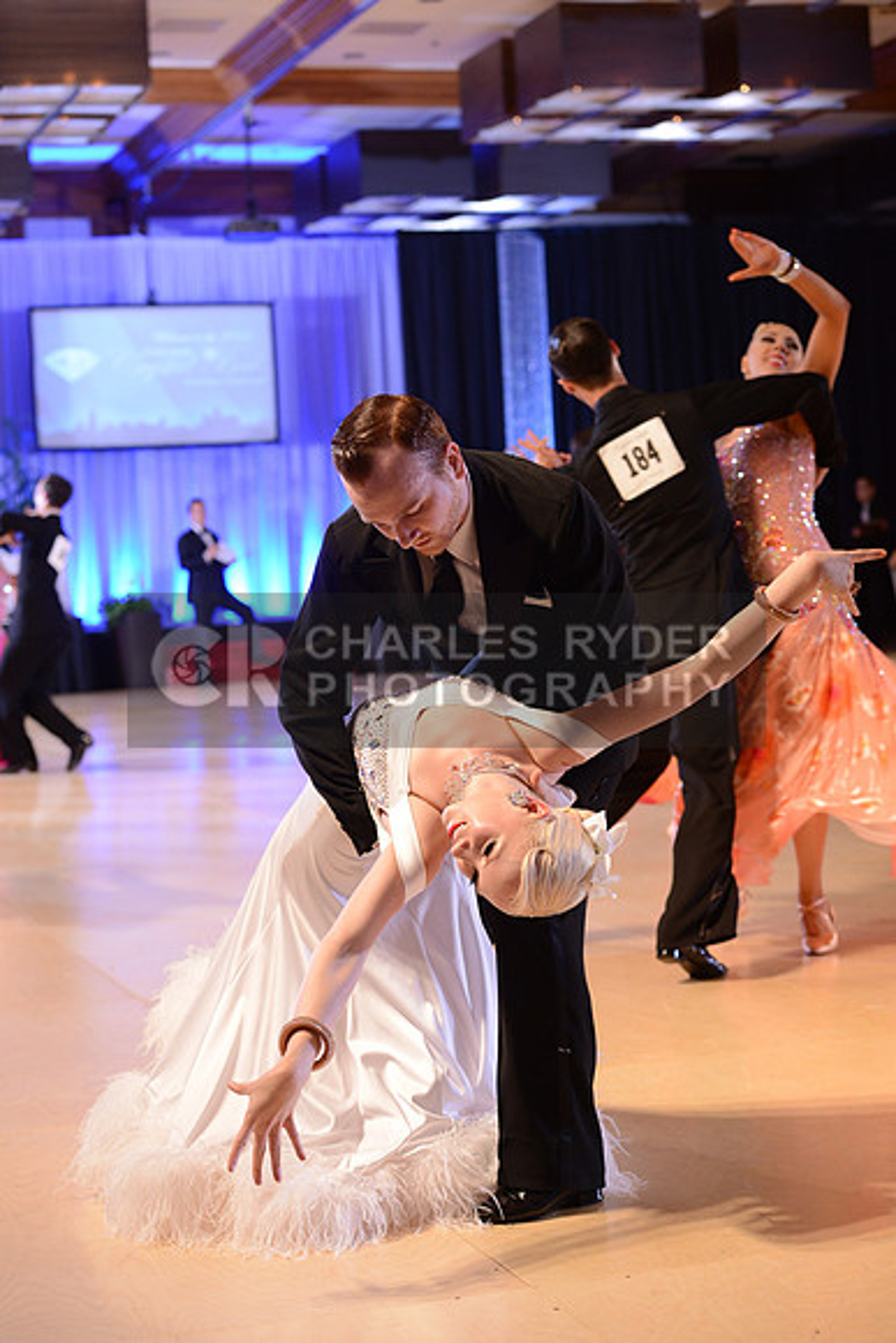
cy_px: 672
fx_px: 3805
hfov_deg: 13.4
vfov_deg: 20.0
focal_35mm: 102
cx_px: 448
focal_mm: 102
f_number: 4.5
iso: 2000
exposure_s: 1/250
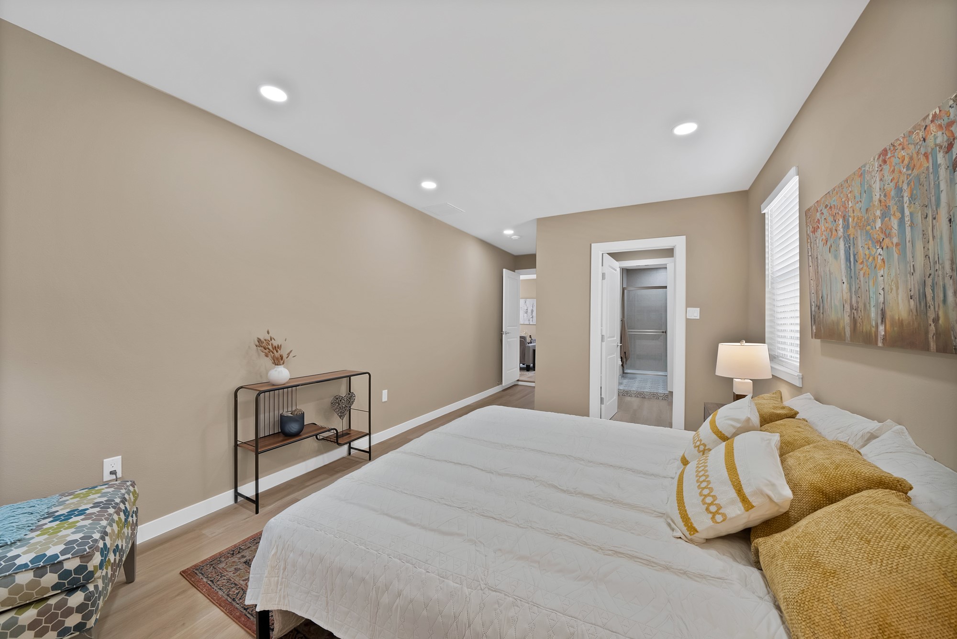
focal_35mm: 12
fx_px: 319
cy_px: 320
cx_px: 478
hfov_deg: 112.6
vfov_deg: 90.1
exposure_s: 1/6
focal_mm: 12
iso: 640
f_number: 9
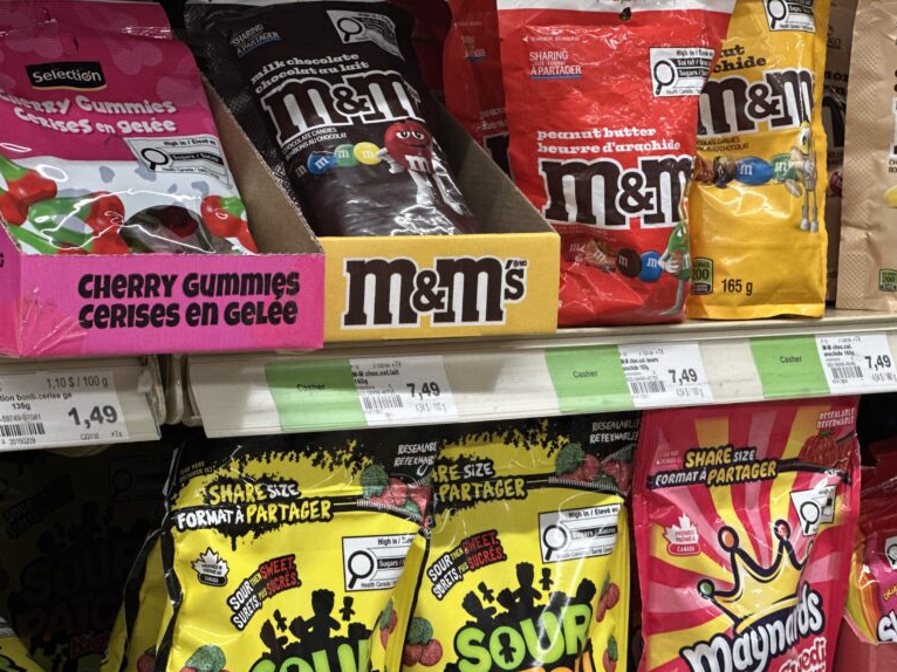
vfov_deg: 14.3
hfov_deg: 19.1
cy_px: 440
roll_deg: -1.2
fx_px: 2668
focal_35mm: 103
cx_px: 445
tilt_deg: -7.7
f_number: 2.8
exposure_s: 1/120
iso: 250
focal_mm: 9
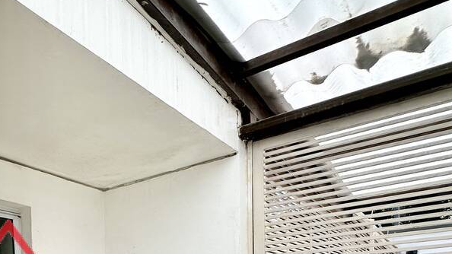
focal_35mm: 37
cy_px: 326
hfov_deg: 46.1
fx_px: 443
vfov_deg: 27.1
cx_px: 8
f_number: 2.2
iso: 40
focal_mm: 2.22
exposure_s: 1/1595
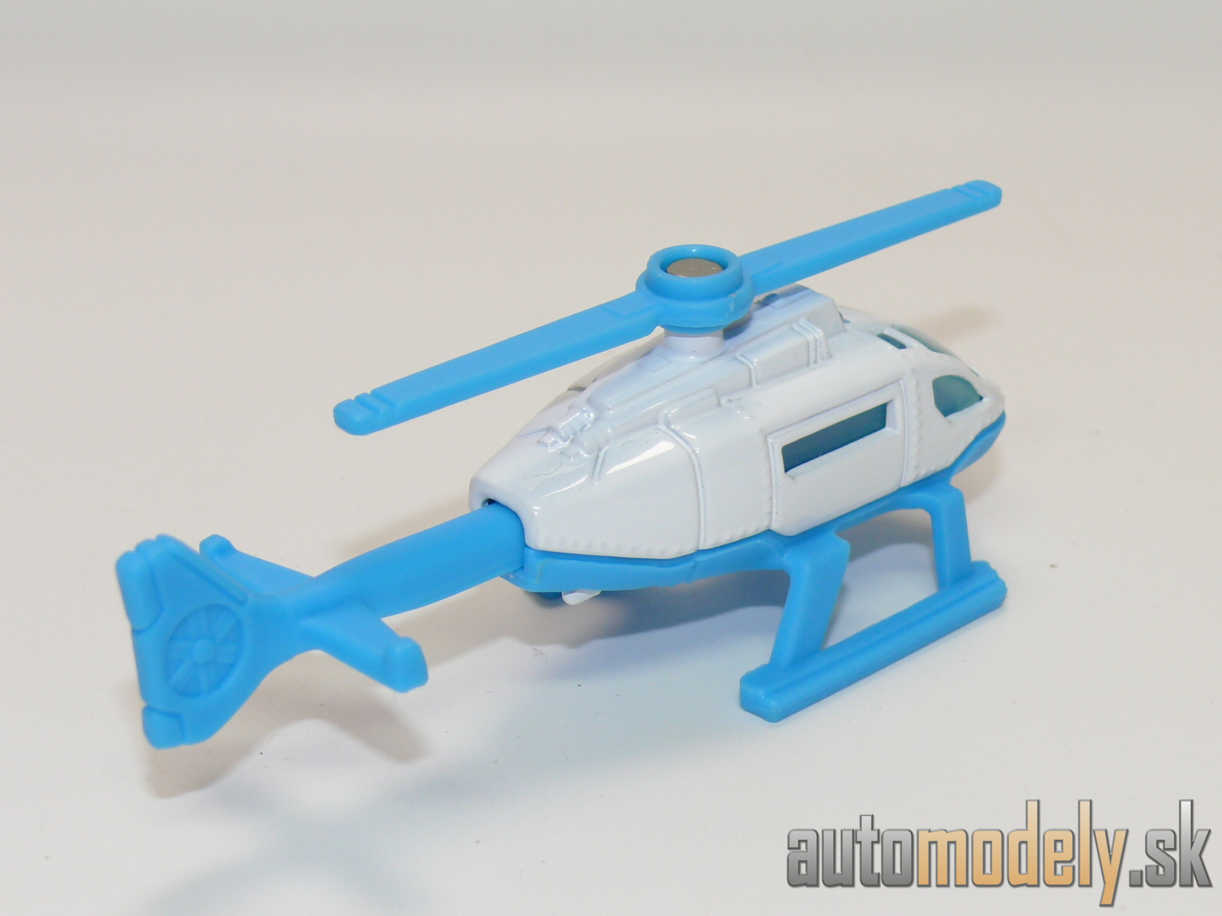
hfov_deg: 24.1
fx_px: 2859
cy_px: 458
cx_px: 611
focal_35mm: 81
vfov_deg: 18.2
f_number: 4
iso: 100
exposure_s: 1/30
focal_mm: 11.9
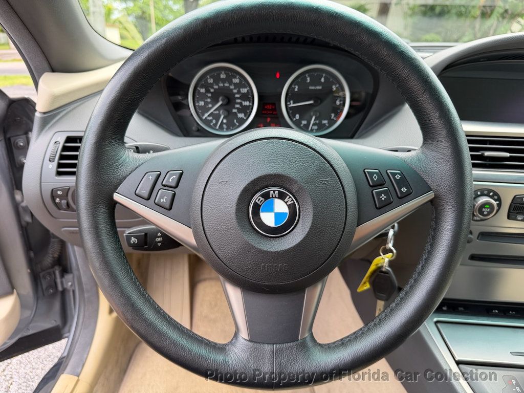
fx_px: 363
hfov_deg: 71.6
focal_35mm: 24
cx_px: 262
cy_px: 196
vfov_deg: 56.8
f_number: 1.78
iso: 80
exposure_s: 1/214
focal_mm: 6.76
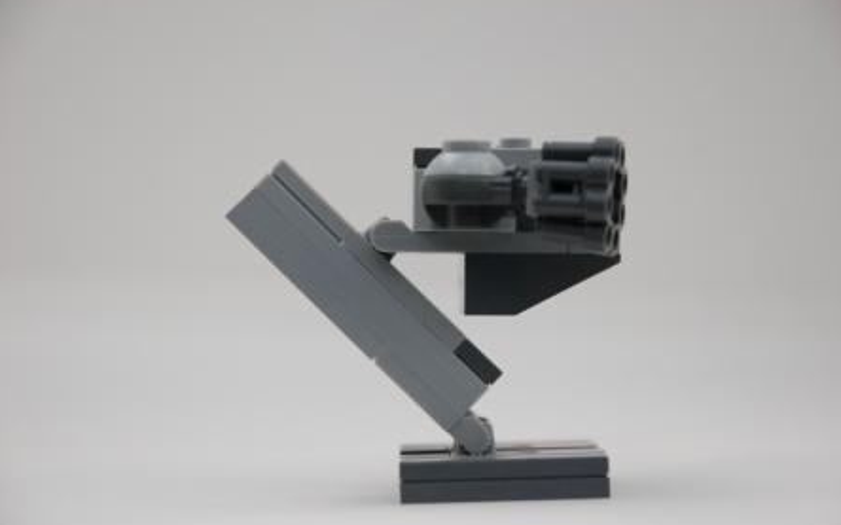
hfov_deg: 14.3
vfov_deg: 8.9
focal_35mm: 147
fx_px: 3356
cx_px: 420
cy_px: 260
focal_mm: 95
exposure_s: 1/320
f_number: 5.6
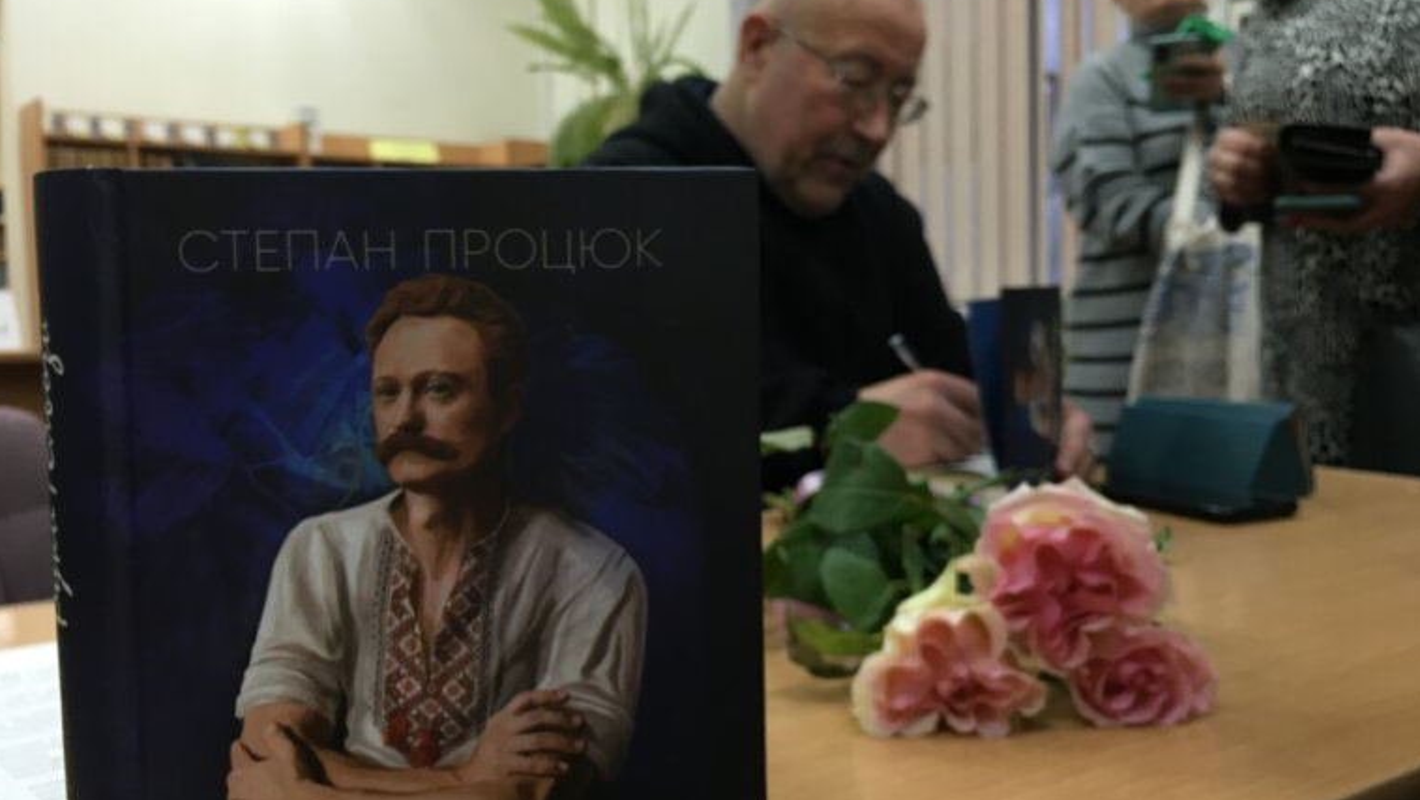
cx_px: 710
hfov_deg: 61.0
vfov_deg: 36.7
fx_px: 1205
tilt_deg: -2.4
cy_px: 392
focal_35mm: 32
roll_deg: +1.4
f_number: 2.2
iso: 50
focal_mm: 4.15
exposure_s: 1/33
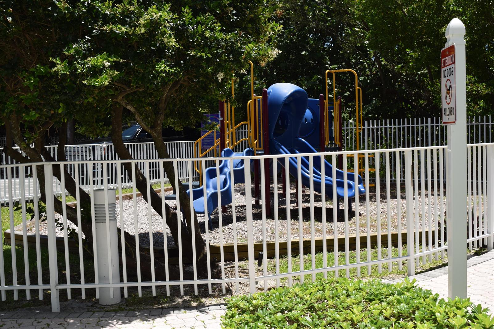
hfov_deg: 45.0
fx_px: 597
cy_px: 164
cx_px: 247
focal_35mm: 44
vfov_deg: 30.8
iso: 100
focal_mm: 29
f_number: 9
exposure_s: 1/200
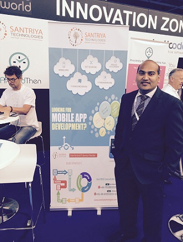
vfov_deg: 61.6
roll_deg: -0.7
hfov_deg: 48.3
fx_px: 204
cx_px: 92
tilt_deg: -12.5
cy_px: 121
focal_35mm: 29
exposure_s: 1/60
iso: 40
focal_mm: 4.15
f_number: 2.2
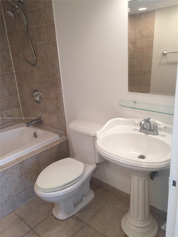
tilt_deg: -19.9
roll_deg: +3.4
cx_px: 89
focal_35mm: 29
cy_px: 118
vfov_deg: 61.7
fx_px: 199
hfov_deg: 48.2
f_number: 2.2
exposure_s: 1/30
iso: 50
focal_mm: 4.15
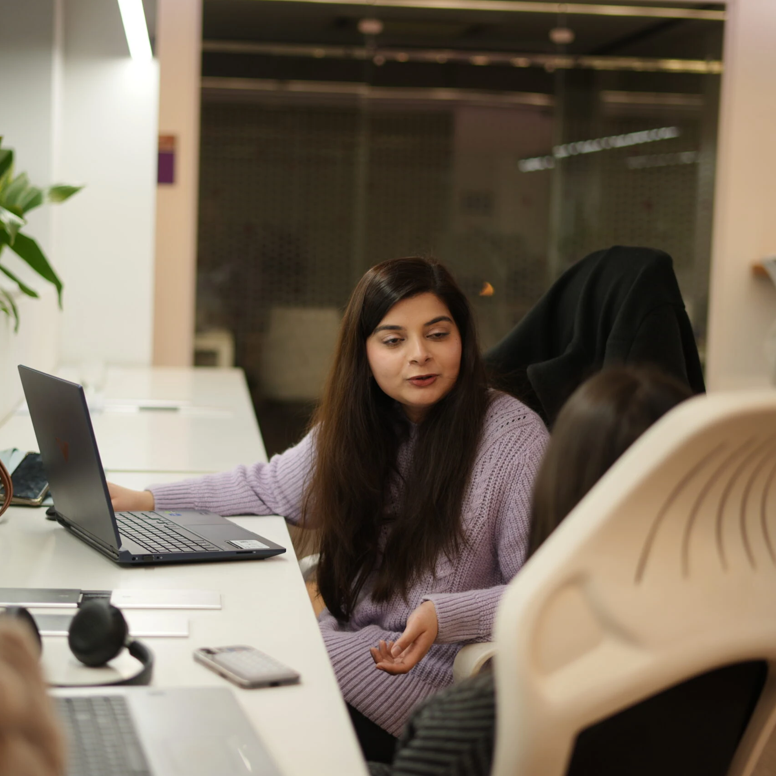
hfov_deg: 26.9
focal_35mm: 64
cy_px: 388
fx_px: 1623
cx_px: 346
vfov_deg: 26.9
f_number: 1.8
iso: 160
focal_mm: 50
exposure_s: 1/100
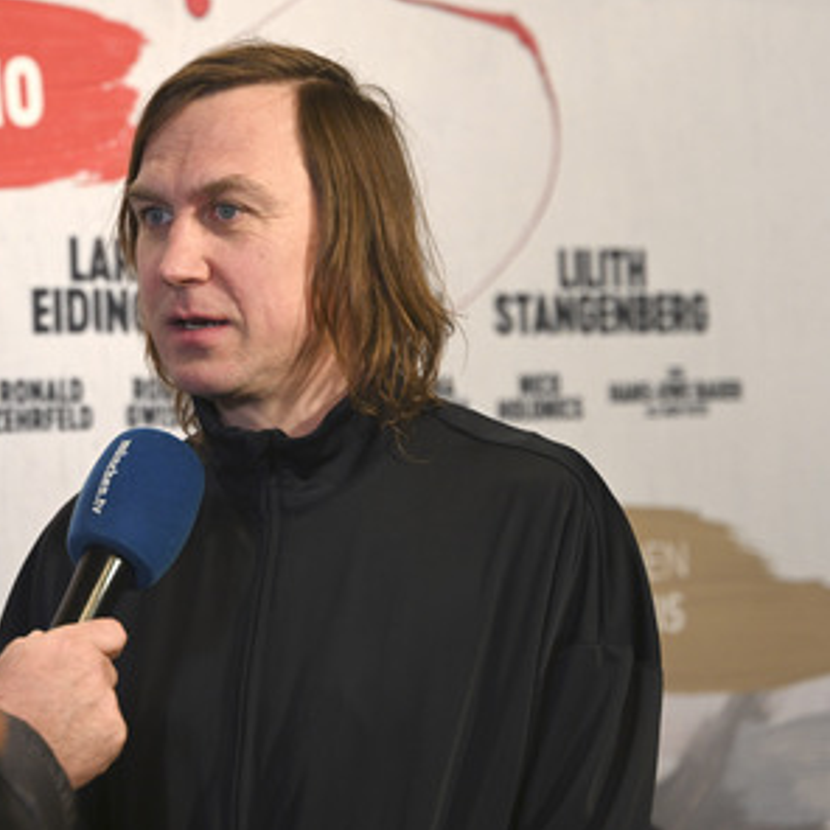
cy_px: 415
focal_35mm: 97
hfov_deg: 17.8
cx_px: 209
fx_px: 2631
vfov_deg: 17.9
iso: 1250
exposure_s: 1/200
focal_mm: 75
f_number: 2.8
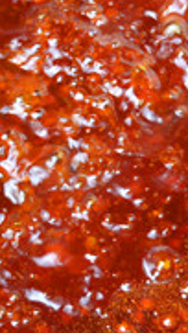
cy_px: 211
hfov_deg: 7.3
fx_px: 1460
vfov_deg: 13.0
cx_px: 15
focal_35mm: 165
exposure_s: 1/125
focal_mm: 28
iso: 1600
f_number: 5
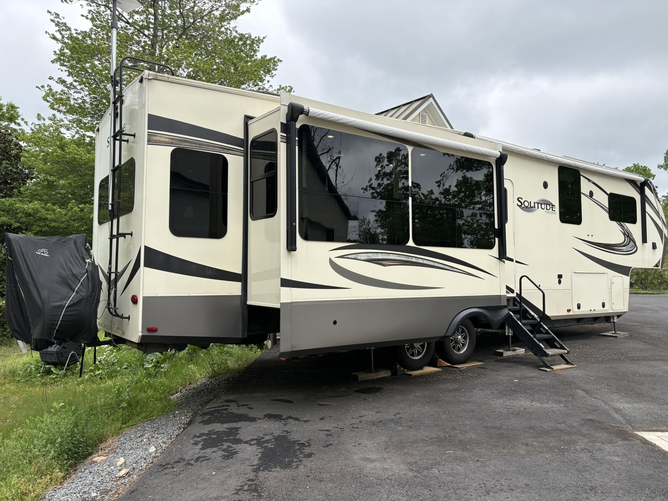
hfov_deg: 67.3
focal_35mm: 26
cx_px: 334
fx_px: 502
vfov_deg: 53.1
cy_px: 250
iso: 50
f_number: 1.6
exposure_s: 1/2012
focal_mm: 5.96
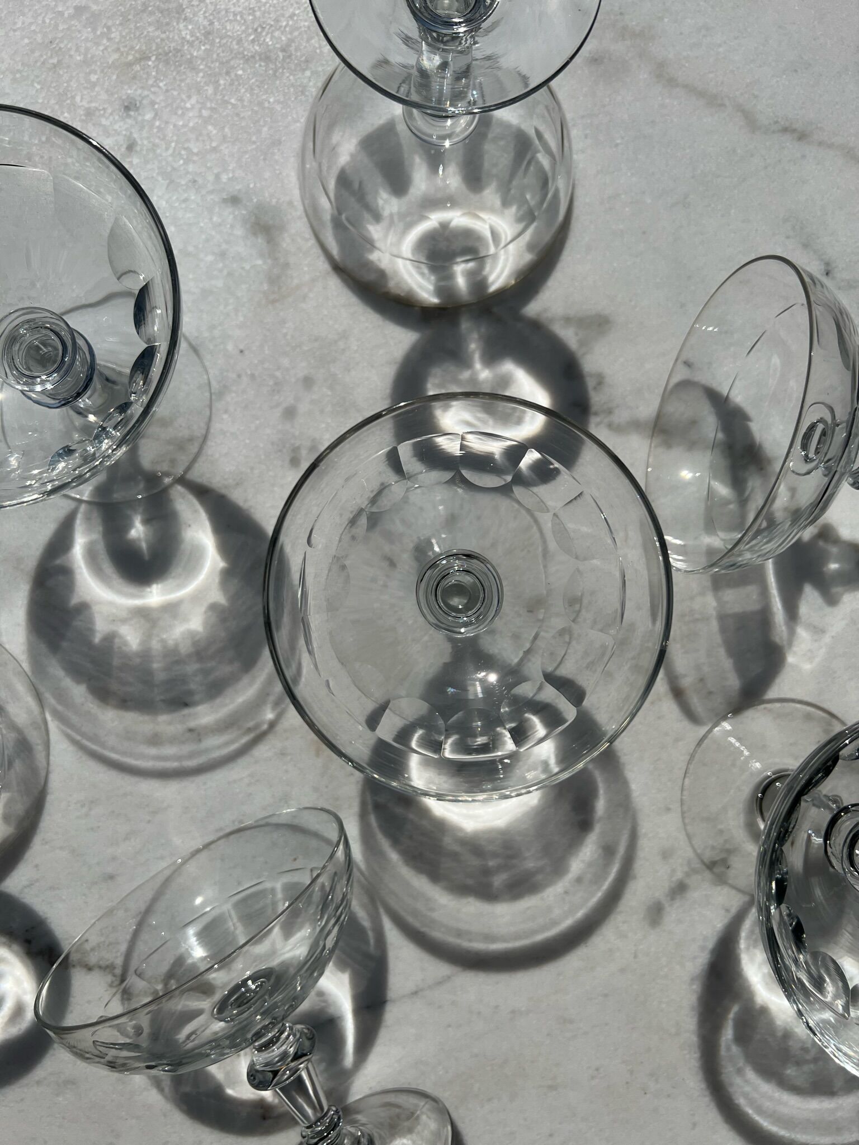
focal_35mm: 26
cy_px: 572
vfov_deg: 67.3
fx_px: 861
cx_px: 430
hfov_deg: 53.0
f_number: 1.5
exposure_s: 1/16393
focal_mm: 5.7
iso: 40
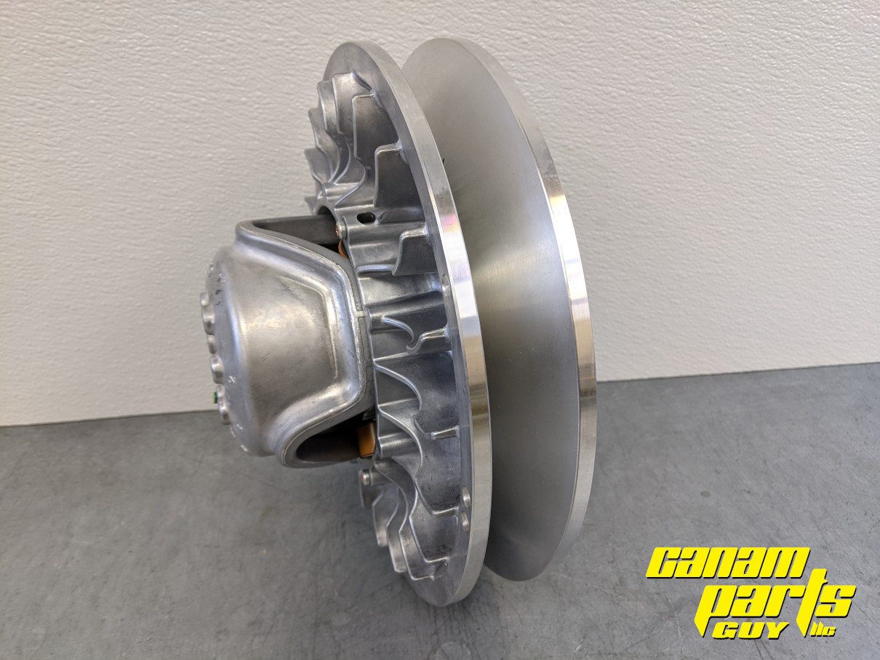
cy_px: 330
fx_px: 686
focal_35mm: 27
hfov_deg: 65.3
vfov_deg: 51.3
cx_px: 440
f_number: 1.8
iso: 64
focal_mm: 4.44
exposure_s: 1/59.9
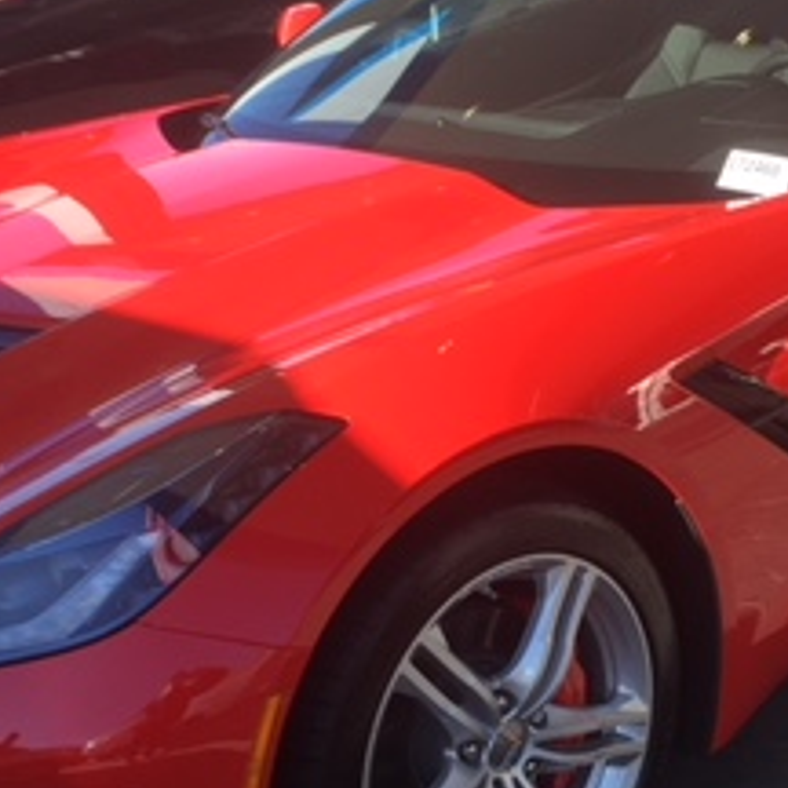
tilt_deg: -22.9
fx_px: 1957
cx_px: 496
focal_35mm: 76
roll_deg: +2.1
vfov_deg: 22.7
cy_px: 529
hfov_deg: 22.7
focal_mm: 4.15
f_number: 2.2
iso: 25
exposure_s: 1/396
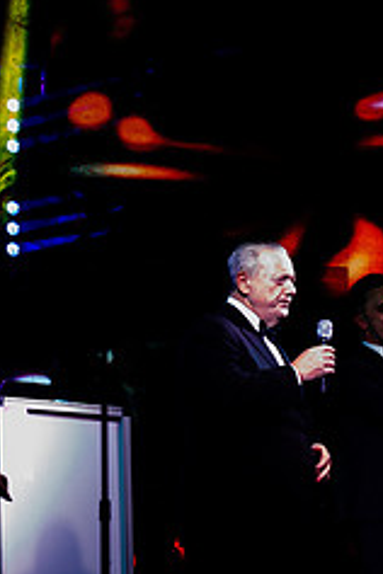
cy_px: 351
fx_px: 2122
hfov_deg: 10.3
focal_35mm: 133
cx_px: 238
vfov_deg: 15.4
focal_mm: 70
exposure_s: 1/250
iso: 2000
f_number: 4.5
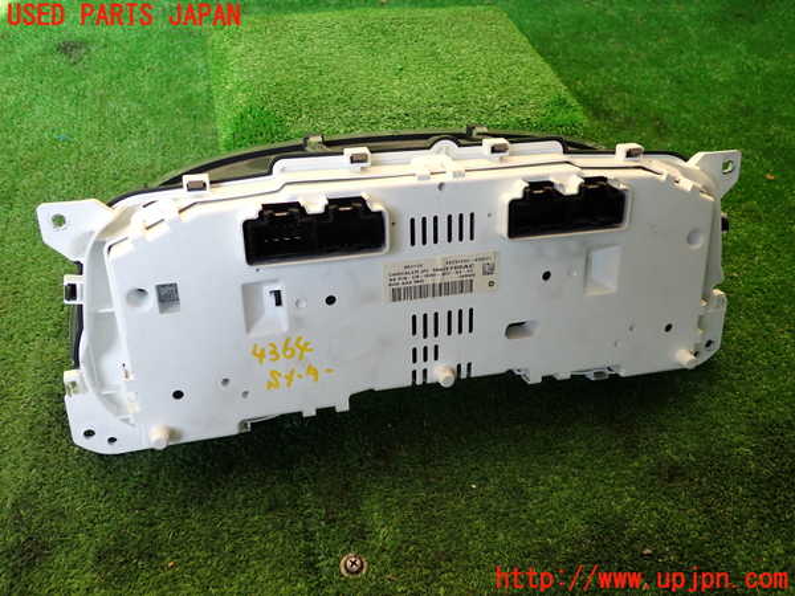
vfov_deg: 46.8
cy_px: 298
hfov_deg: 60.0
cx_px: 398
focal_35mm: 30
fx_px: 689
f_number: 2.3
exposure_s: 1/125
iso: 125
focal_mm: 5.4
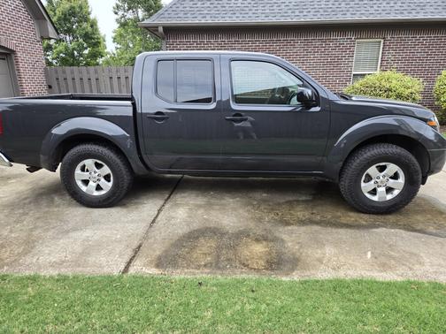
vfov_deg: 58.9
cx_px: 223
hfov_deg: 73.9
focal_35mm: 23
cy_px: 167
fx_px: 296
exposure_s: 1/275
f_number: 1.8
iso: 25
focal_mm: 5.4
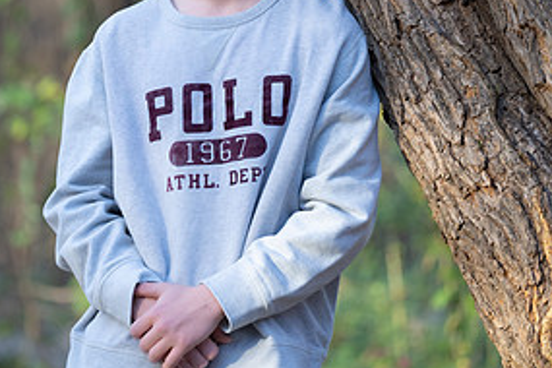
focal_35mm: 370
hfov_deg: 5.6
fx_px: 5673
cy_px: 86
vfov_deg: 3.7
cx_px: 199
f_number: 2.8
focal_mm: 182
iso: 400
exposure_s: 1/320
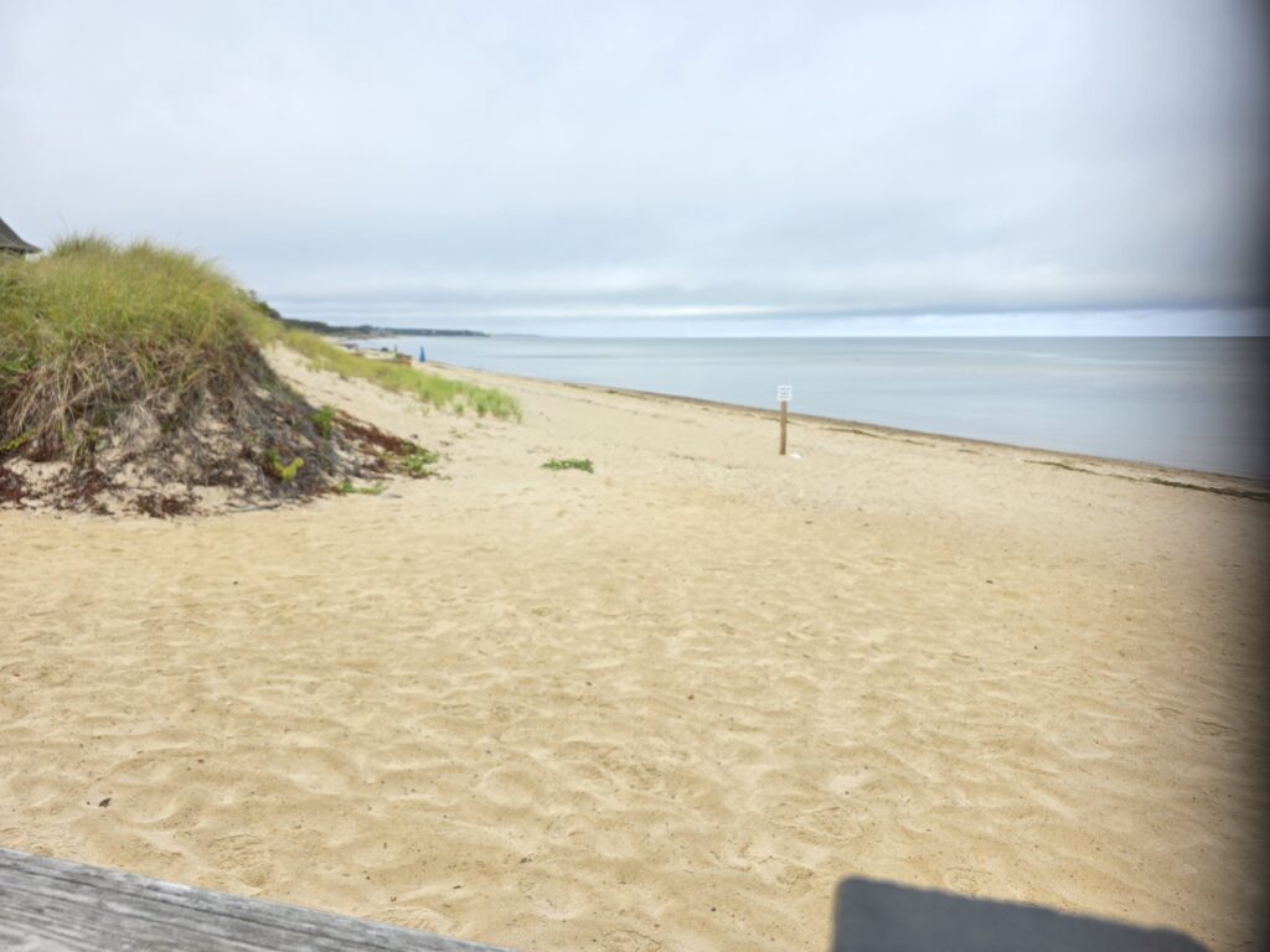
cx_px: 635
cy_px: 476
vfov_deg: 58.9
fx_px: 844
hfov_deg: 73.9
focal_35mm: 23
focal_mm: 6.3
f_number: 1.7
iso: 80
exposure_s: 1/1218
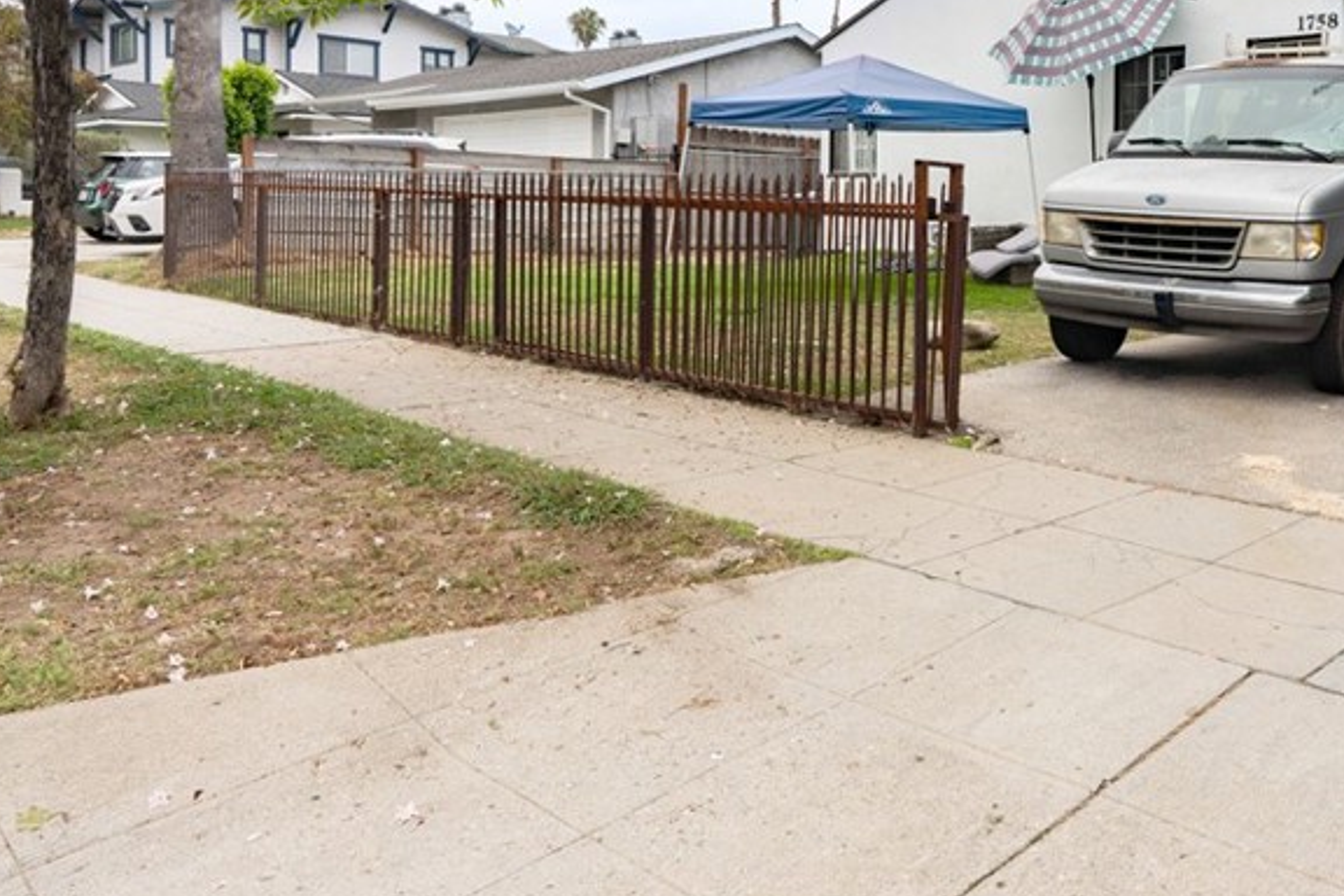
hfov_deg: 54.5
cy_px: 252
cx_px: 1083
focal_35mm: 32
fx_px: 1195
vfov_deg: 40.2
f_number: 8
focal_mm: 18
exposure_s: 1/320
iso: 125
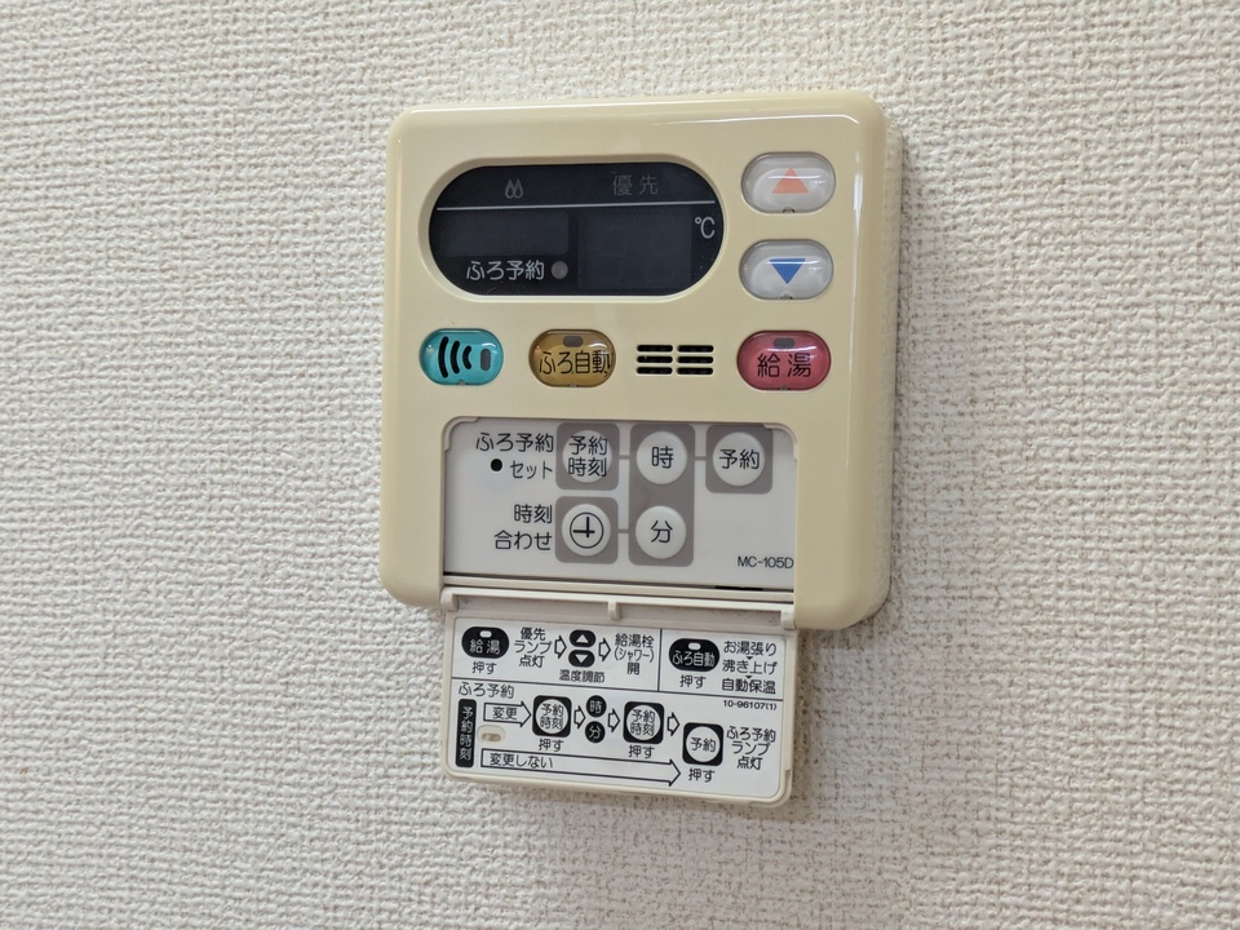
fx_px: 1827
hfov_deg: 37.5
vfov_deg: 28.6
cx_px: 620
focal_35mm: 51
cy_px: 465
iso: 257
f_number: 1.89
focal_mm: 5.43
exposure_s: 1/60
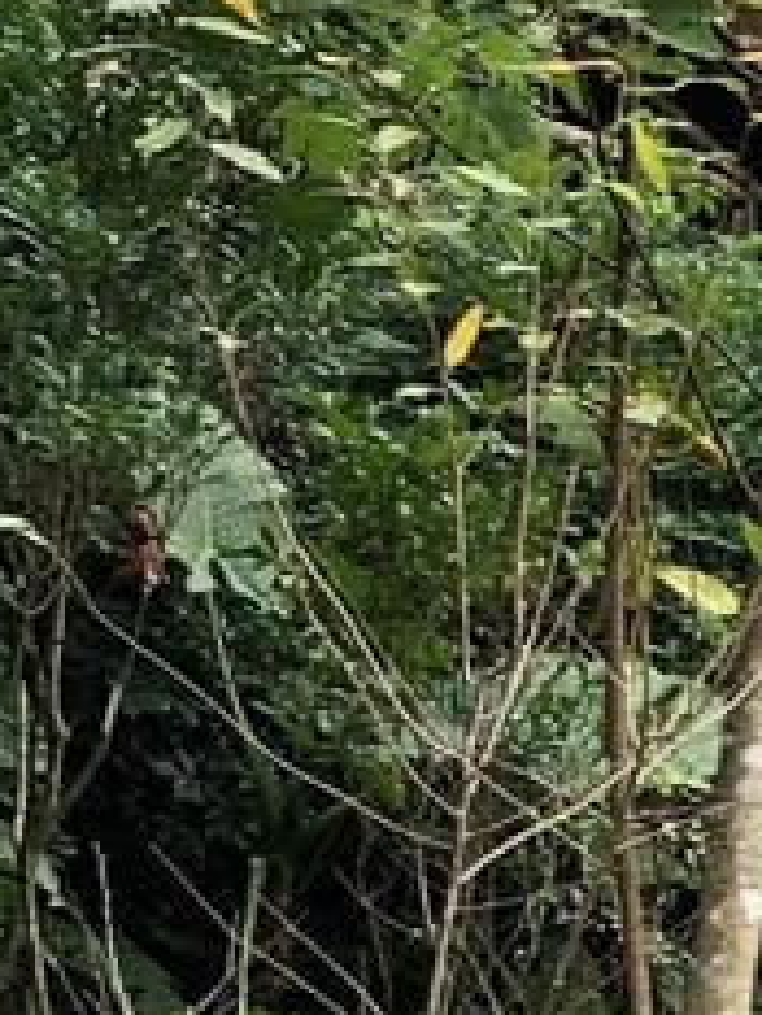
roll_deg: +2.6
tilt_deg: +8.7
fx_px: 5835
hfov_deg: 7.3
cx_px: 1319
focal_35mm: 199
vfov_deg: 9.8
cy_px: 1272
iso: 50
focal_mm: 3.99
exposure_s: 1/122
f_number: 1.8
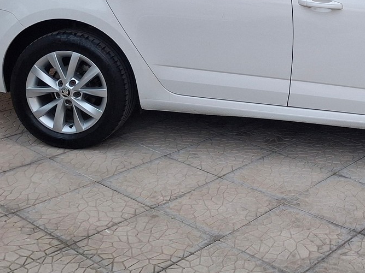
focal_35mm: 60
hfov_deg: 30.7
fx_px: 633
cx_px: 331
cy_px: -29
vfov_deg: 22.9
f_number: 1.8
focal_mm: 4.69
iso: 125
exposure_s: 1/100
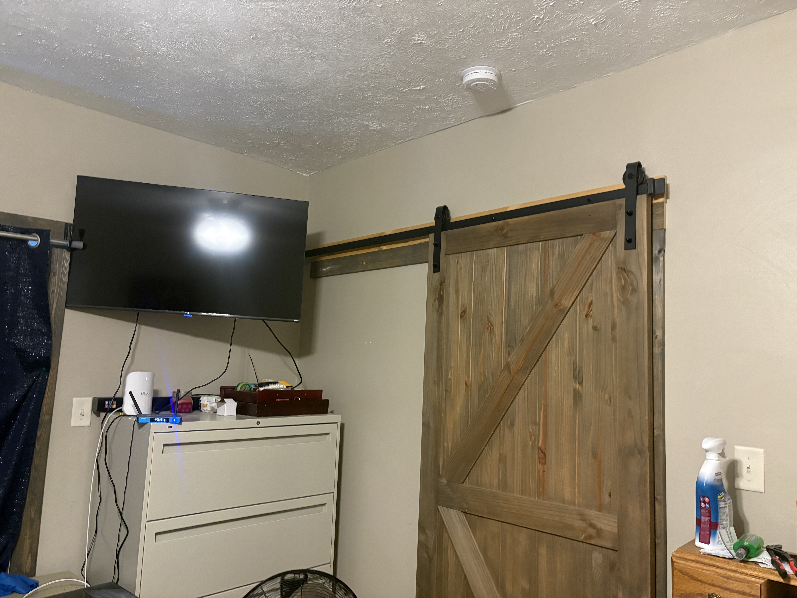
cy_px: 299
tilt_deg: +6.3
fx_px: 599
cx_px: 398
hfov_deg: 67.3
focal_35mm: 26
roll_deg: -2.8
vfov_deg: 53.1
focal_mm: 5.96
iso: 500
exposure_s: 1/40
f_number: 1.6
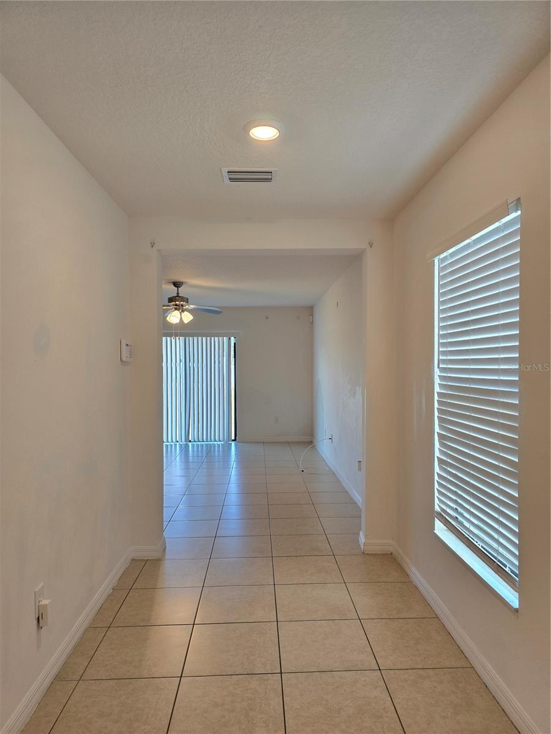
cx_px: 276
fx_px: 488
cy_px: 367
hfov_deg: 58.9
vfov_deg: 73.9
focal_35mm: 23
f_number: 1.7
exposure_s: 1/120
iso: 100
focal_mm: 6.3
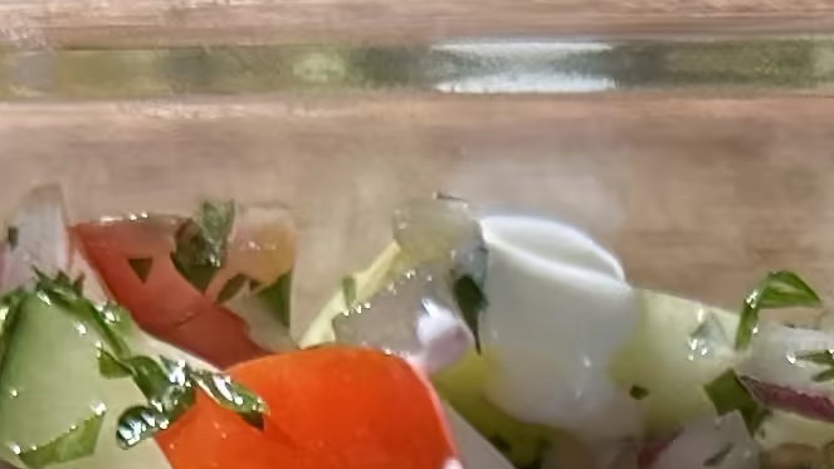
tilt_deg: -86.5
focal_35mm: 159
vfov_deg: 6.9
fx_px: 3516
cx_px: 1035
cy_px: 1376
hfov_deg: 13.1
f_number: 1.78
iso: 500
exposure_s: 1/60
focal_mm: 6.86
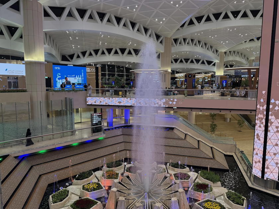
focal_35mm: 24
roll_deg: +0.7
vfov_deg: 56.8
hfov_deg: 71.6
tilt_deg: -6.3
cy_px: 104
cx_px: 140
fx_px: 193
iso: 200
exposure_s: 1/120
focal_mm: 6.76
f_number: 1.78
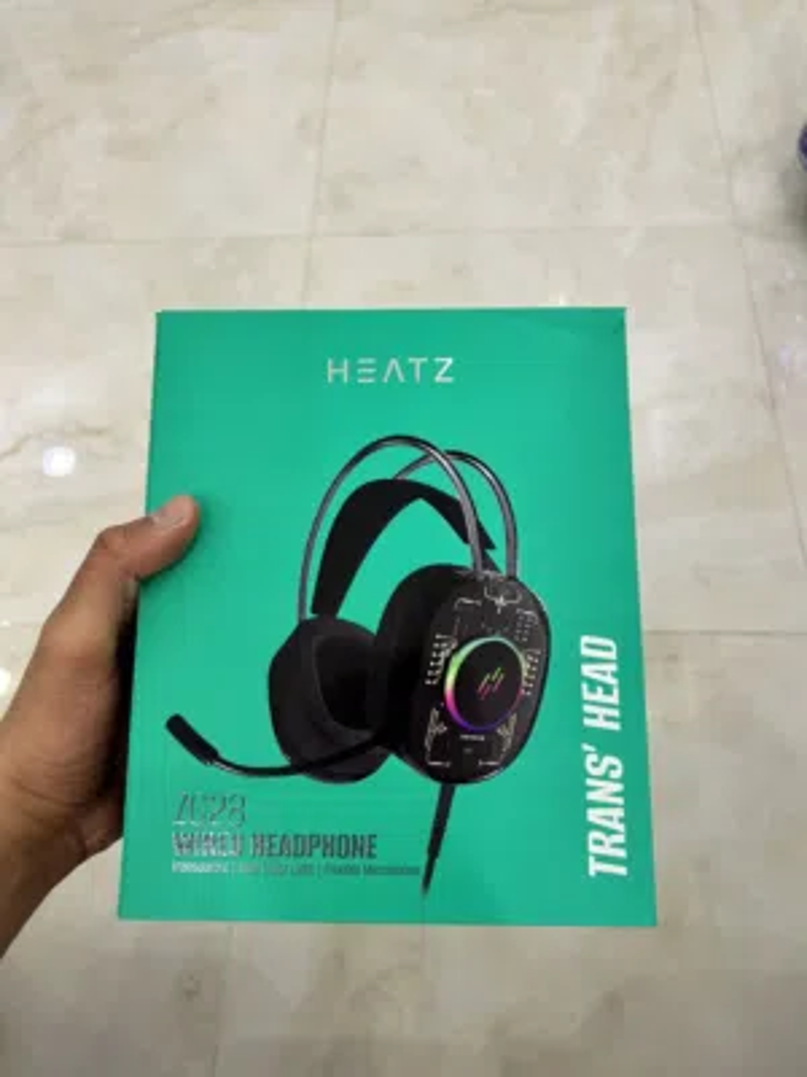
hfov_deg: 53.1
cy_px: 538
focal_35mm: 26
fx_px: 808
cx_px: 404
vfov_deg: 67.3
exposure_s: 1/100
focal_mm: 5.7
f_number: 1.5
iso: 125
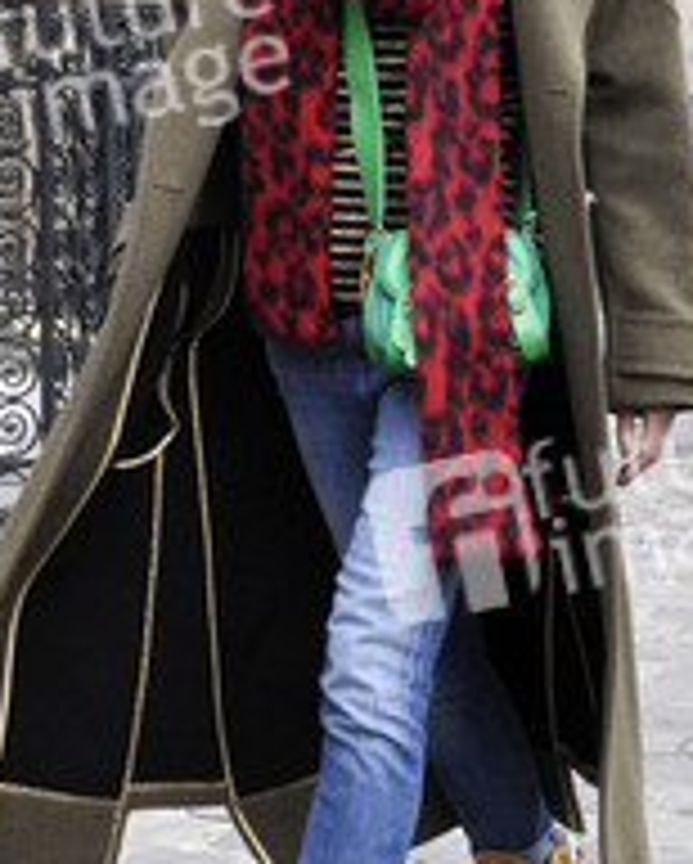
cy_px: 292
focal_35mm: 82
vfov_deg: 23.2
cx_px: 191
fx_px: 2099
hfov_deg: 18.7
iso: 1600
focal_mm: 28
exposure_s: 1/320
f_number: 9
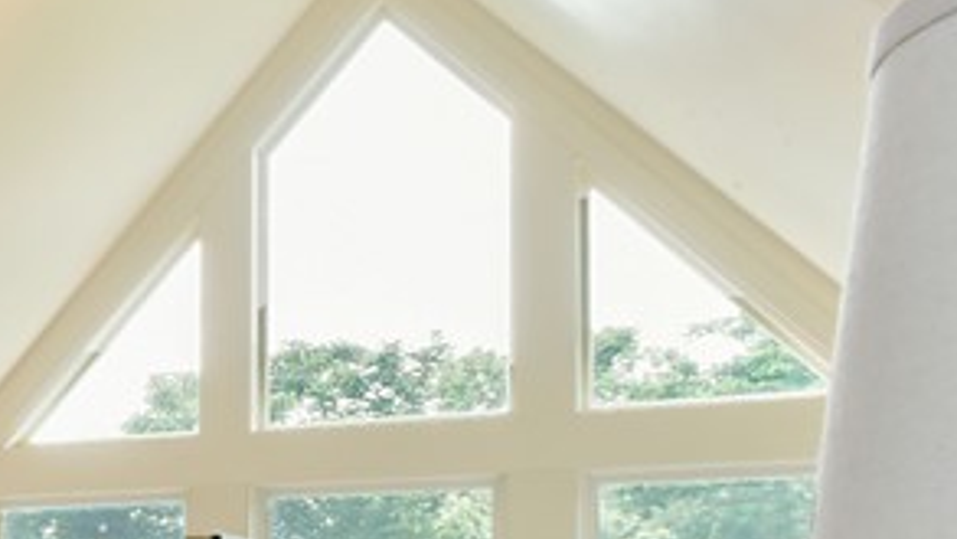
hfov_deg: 21.5
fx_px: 1675
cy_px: 807
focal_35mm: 66
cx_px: -746
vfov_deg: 16.6
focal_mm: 17
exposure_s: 1/13
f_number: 22
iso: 800
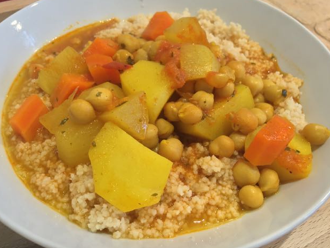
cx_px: 165
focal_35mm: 30
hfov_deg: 60.0
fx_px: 286
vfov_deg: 46.8
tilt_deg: -48.8
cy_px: 122
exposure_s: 1/33
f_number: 2.2
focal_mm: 4.15
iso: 100
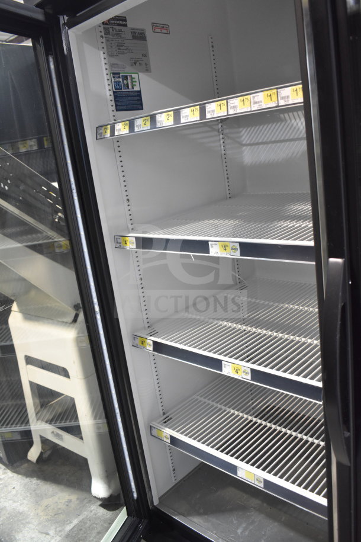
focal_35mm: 30
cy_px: 271
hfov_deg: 43.6
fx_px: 451
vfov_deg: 61.9
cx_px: 180
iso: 1250
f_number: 3.8
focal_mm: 20
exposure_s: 1/30
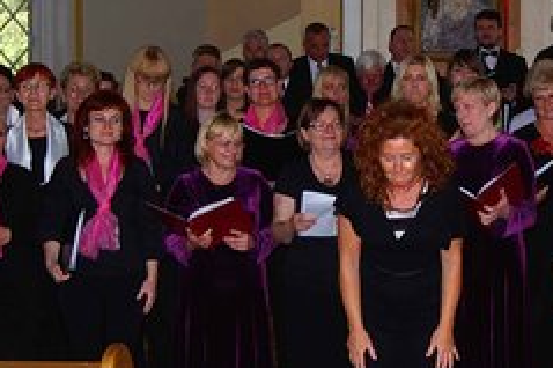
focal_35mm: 114
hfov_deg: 17.9
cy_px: 194
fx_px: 1750
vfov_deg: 12.0
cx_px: 396
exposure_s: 1/60
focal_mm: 28
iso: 100
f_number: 4.5
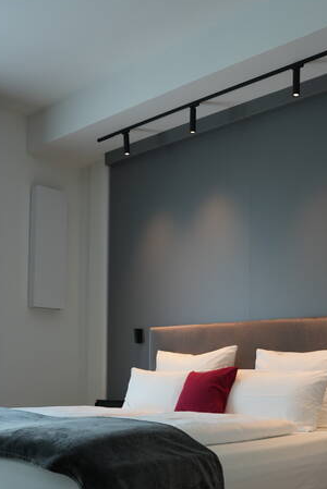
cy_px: 352
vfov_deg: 44.3
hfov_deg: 31.1
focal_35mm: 43
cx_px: 206
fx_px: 585
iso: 800
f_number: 4
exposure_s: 1/160
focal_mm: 28
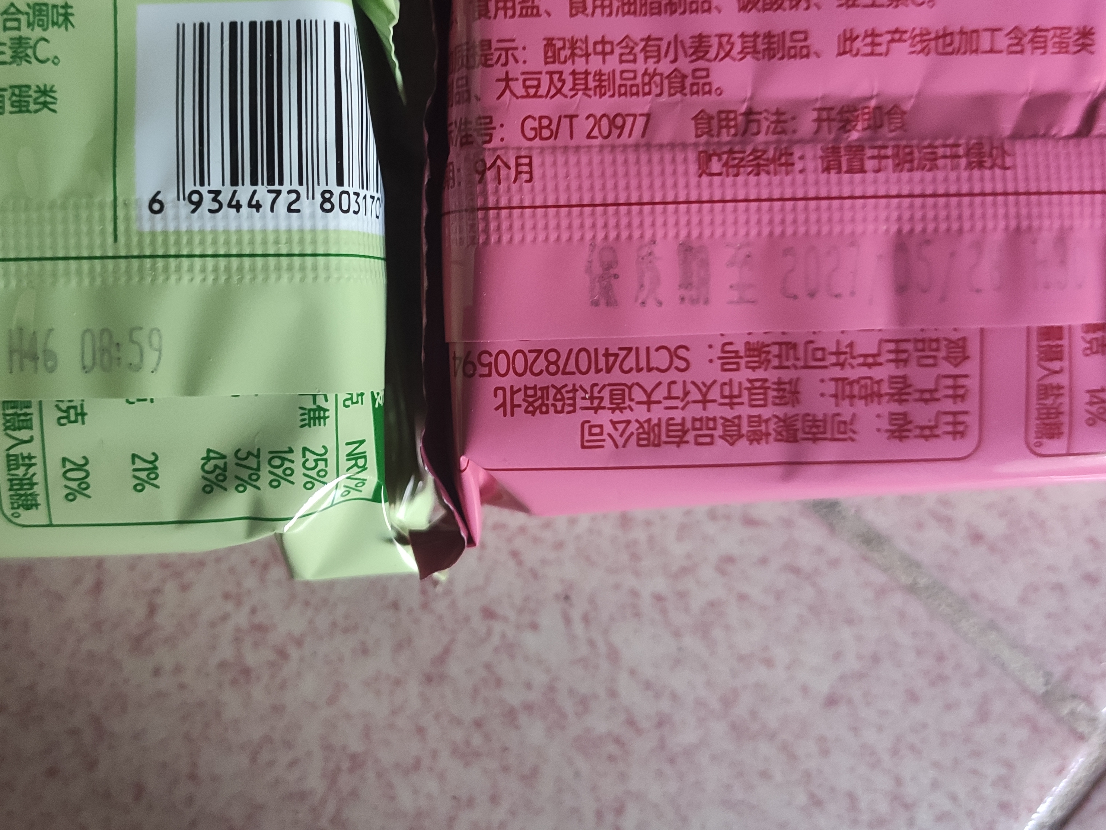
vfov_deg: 40.4
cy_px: 315
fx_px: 1118
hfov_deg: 52.1
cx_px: 423
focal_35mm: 35
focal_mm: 4.77
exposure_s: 1/25
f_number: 1.75
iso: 1753
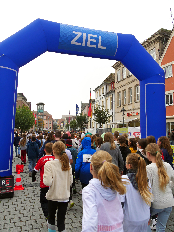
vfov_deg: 63.4
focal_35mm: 28
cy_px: 116
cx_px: 87
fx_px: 188
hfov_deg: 49.8
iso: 200
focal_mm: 14
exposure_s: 1/320
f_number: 6.3
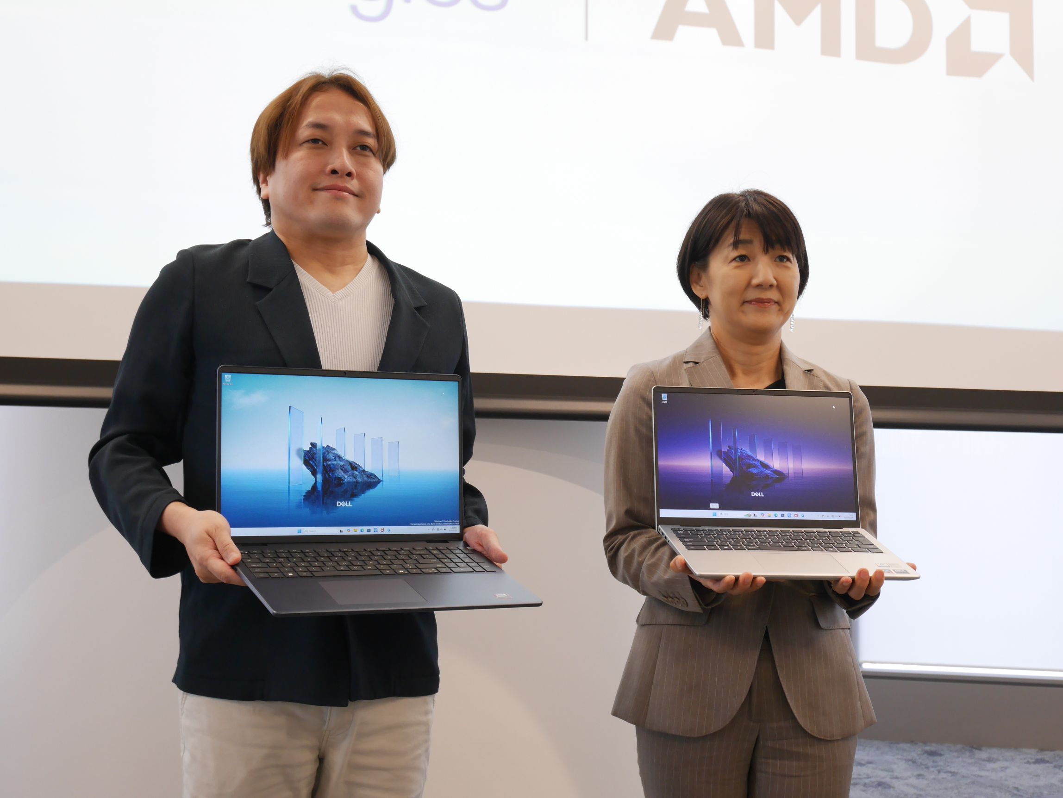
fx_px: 1475
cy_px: 399
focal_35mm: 48
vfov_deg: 30.3
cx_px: 532
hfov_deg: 39.6
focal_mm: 24
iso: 640
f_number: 5
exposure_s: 1/60
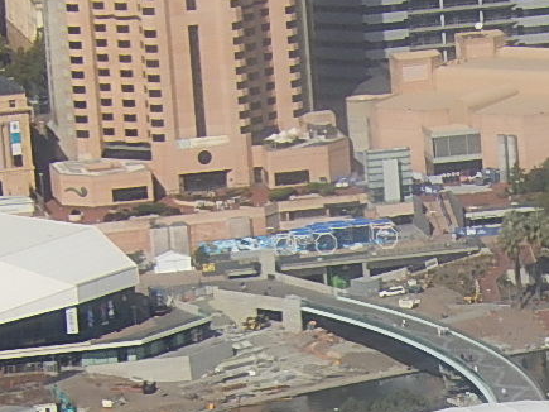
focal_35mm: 681
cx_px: 806
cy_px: 681
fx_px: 10797
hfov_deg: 2.9
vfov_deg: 2.2
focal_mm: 33.3
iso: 125
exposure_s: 1/500
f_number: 5.7
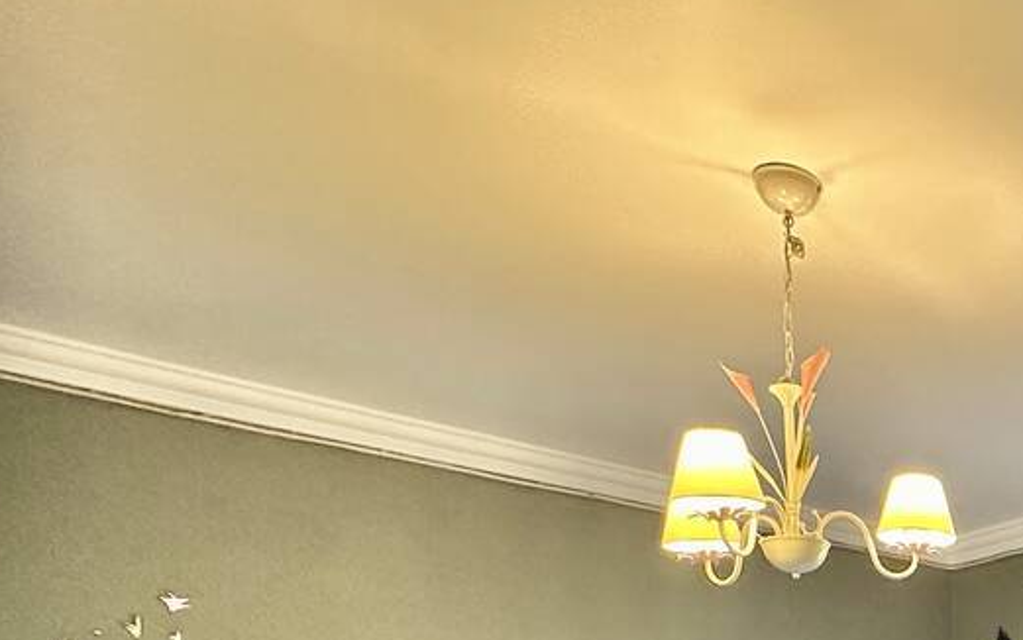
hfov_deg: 38.5
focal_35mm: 41
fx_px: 1143
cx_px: 1162
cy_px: 819
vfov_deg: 26.7
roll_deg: -0.1
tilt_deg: -0.1
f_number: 2.2
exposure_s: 1/60
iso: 320
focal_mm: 2.22
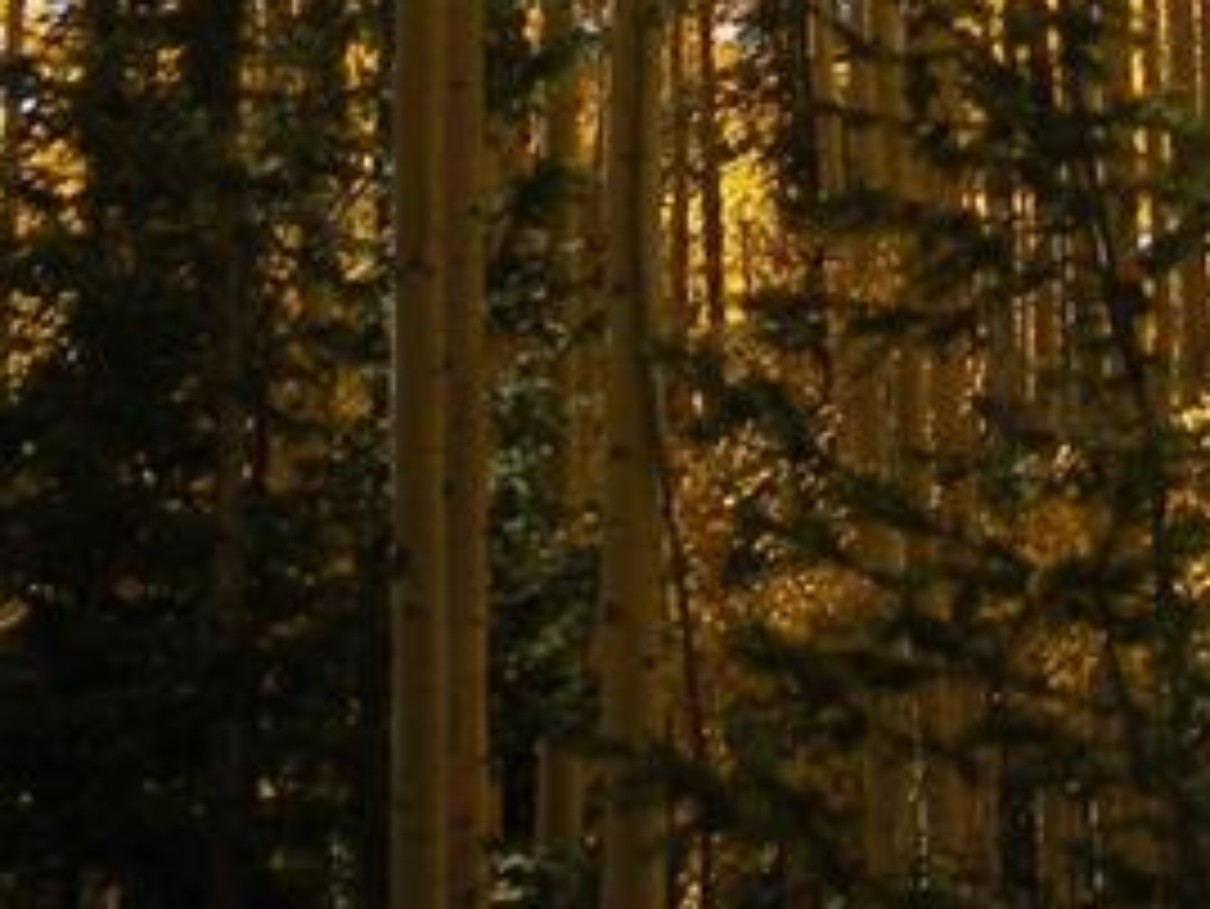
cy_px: -1215
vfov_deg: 9.1
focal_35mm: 147
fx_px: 5141
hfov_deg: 13.4
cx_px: 945
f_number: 3.2
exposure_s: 1/608
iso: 64
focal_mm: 5.8
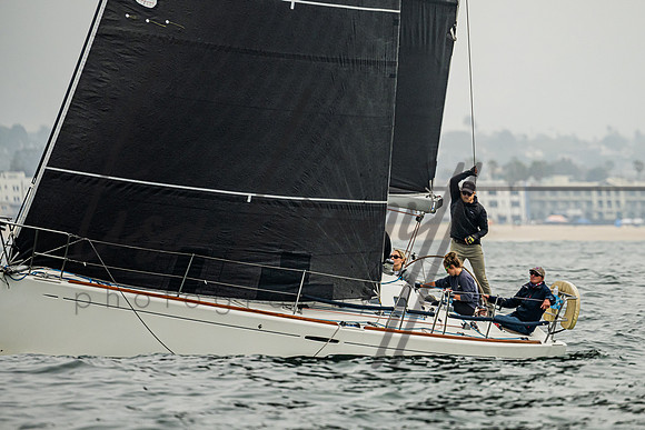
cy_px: 140
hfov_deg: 3.7
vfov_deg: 2.4
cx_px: 452
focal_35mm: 563
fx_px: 10096
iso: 560
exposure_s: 1/4000
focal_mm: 400
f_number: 5.6
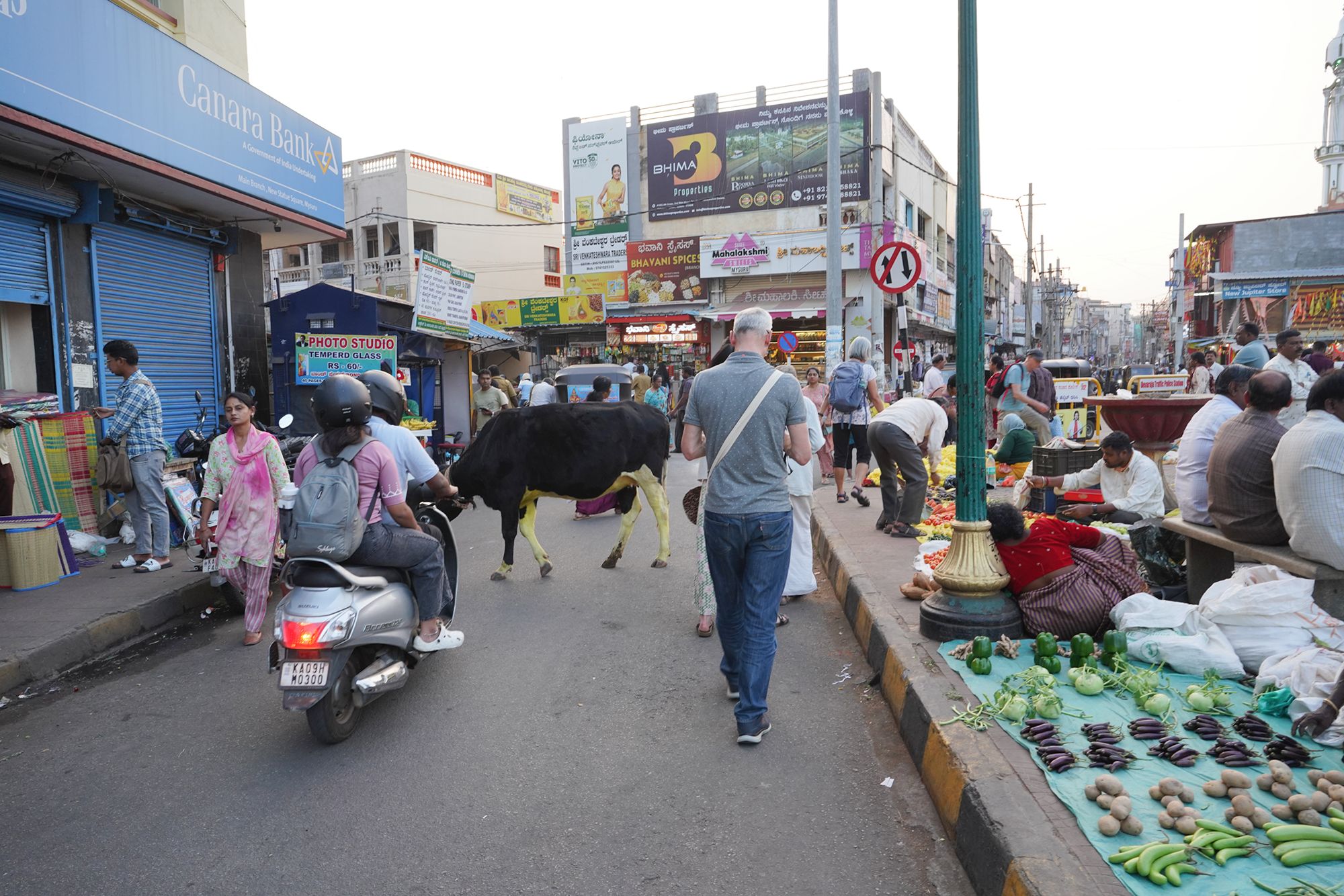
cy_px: 448
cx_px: 672
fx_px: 896
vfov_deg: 53.1
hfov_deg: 73.7
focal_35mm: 24
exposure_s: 1/100
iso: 800
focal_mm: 24
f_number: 8
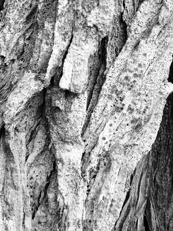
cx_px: 109
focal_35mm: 51
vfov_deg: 37.3
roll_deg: -0.9
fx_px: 340
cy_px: 90
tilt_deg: -6.4
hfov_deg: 28.4
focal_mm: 4.15
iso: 32
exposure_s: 1/129
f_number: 2.2
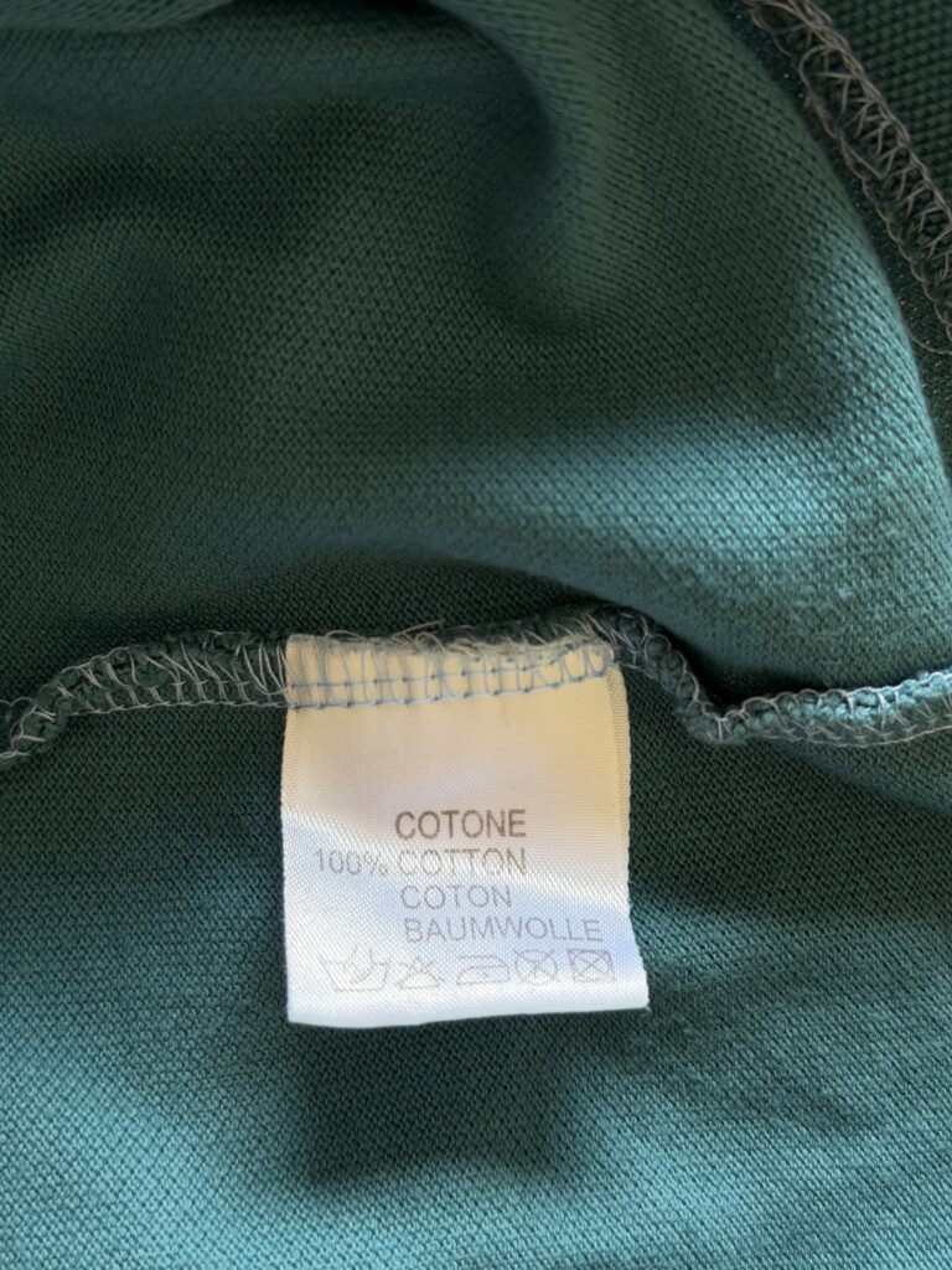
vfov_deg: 39.7
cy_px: 635
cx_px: 476
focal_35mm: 48
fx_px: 1760
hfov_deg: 30.3
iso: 100
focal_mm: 6.76
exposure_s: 1/93
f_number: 1.78
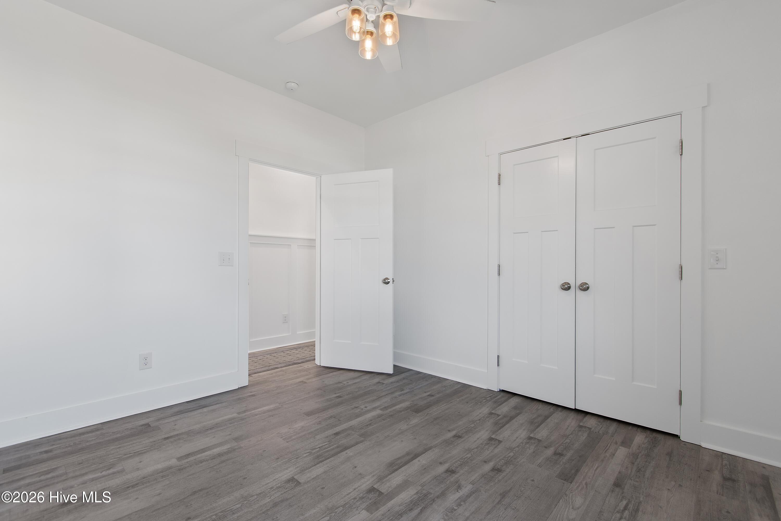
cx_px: 390
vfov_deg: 77.3
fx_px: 325
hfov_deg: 100.4
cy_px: 260
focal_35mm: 15
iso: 100
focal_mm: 10
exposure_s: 1/5
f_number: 4.5
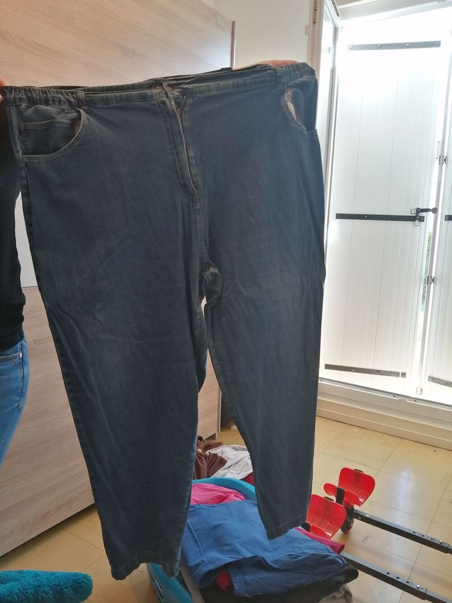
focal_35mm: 26
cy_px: 302
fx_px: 453
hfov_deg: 53.1
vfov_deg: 67.3
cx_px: 226
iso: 64
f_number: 1.8
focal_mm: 3.64
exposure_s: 1/33.3
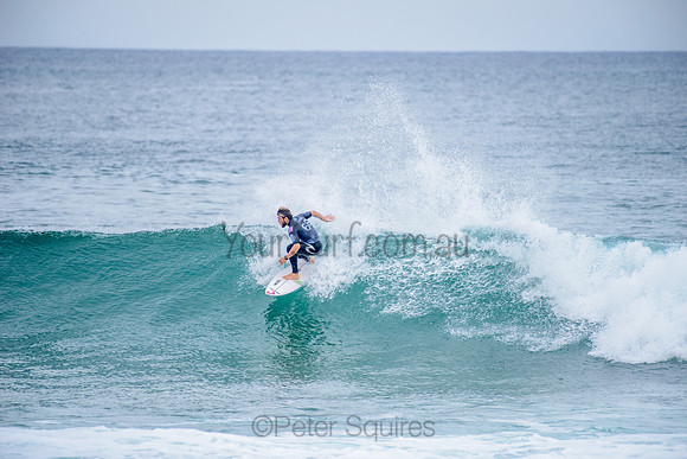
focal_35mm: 500
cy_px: 230
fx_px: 9543
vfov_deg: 2.8
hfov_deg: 4.1
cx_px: 344
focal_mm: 500
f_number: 5.6
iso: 360
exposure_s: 1/2000
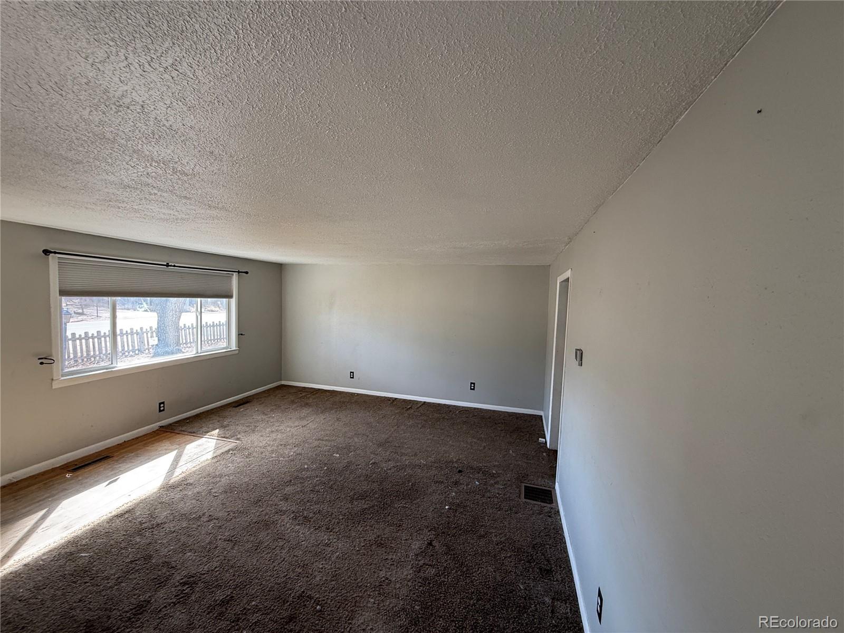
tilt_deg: -2.3
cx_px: 422
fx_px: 341
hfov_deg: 102.1
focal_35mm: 14
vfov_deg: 85.7
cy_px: 316
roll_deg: -3.2
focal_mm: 2.22
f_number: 2.2
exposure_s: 1/99
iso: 100
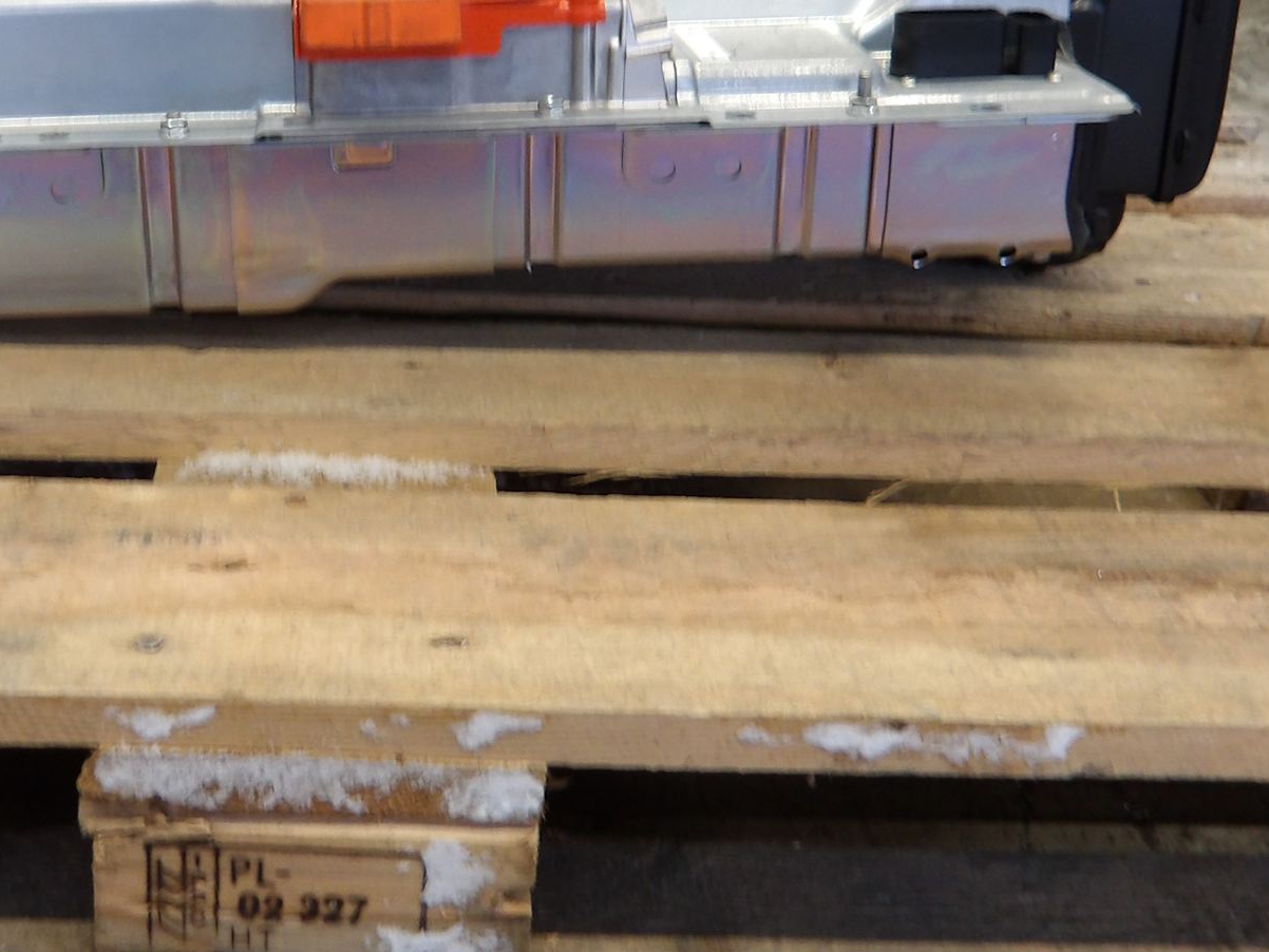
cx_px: 334
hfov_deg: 40.2
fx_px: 1687
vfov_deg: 31.2
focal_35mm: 46
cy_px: 287
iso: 200
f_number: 3
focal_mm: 4.9
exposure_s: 1/20
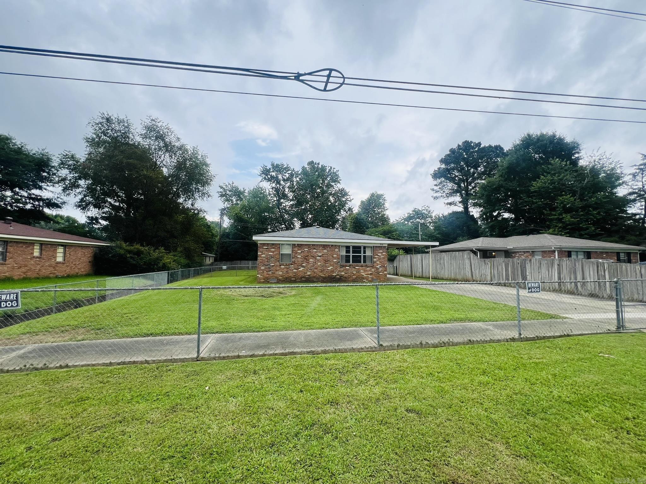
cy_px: 242
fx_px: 243
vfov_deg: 89.9
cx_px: 323
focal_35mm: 13
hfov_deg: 106.2
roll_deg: +0.2
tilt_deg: +2.3
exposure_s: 1/786
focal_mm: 1.57
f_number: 1.8
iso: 32
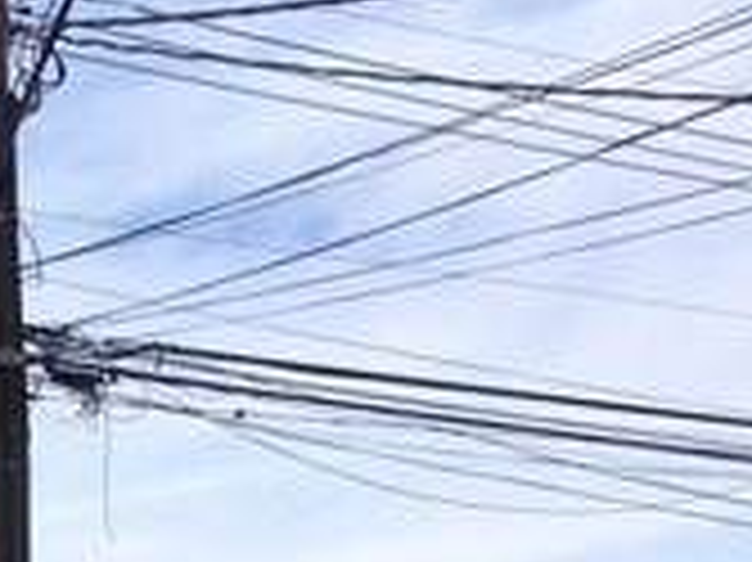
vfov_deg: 12.4
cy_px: 958
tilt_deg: +4.6
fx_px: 2410
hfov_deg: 16.0
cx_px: -423
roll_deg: +0.3
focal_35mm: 111
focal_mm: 4.15
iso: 25
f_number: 2.2
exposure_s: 1/1479
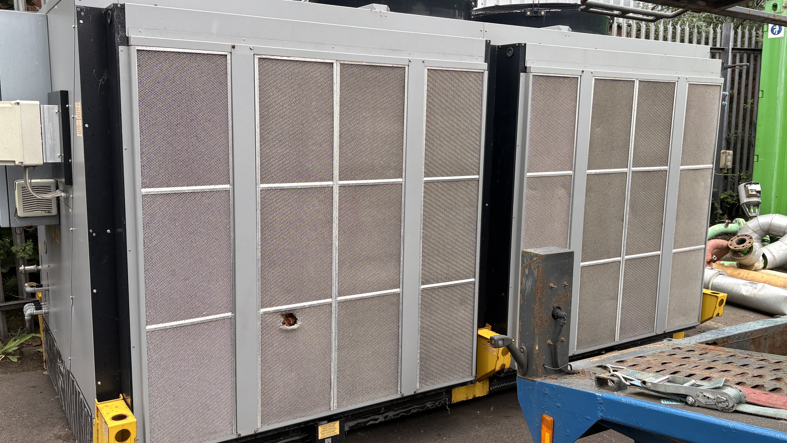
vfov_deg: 36.7
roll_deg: +1.8
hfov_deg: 60.9
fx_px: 668
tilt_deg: -9.0
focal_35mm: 32
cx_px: 358
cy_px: 218
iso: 50
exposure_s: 1/331
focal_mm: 5.96
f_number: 1.6
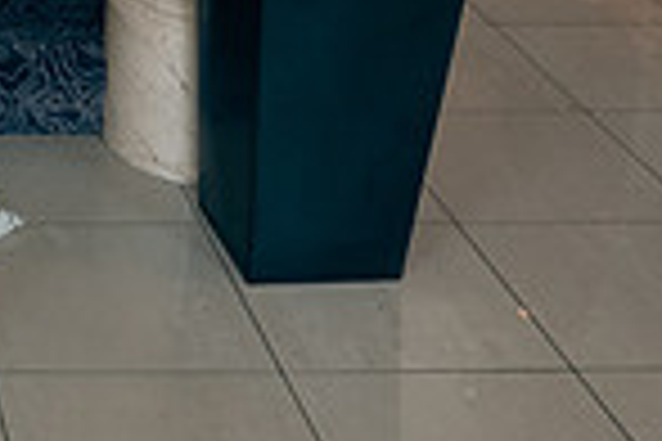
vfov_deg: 13.4
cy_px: -259
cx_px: -338
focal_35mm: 95
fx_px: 1747
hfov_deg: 18.8
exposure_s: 1/160
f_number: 3.5
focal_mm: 24
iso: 640
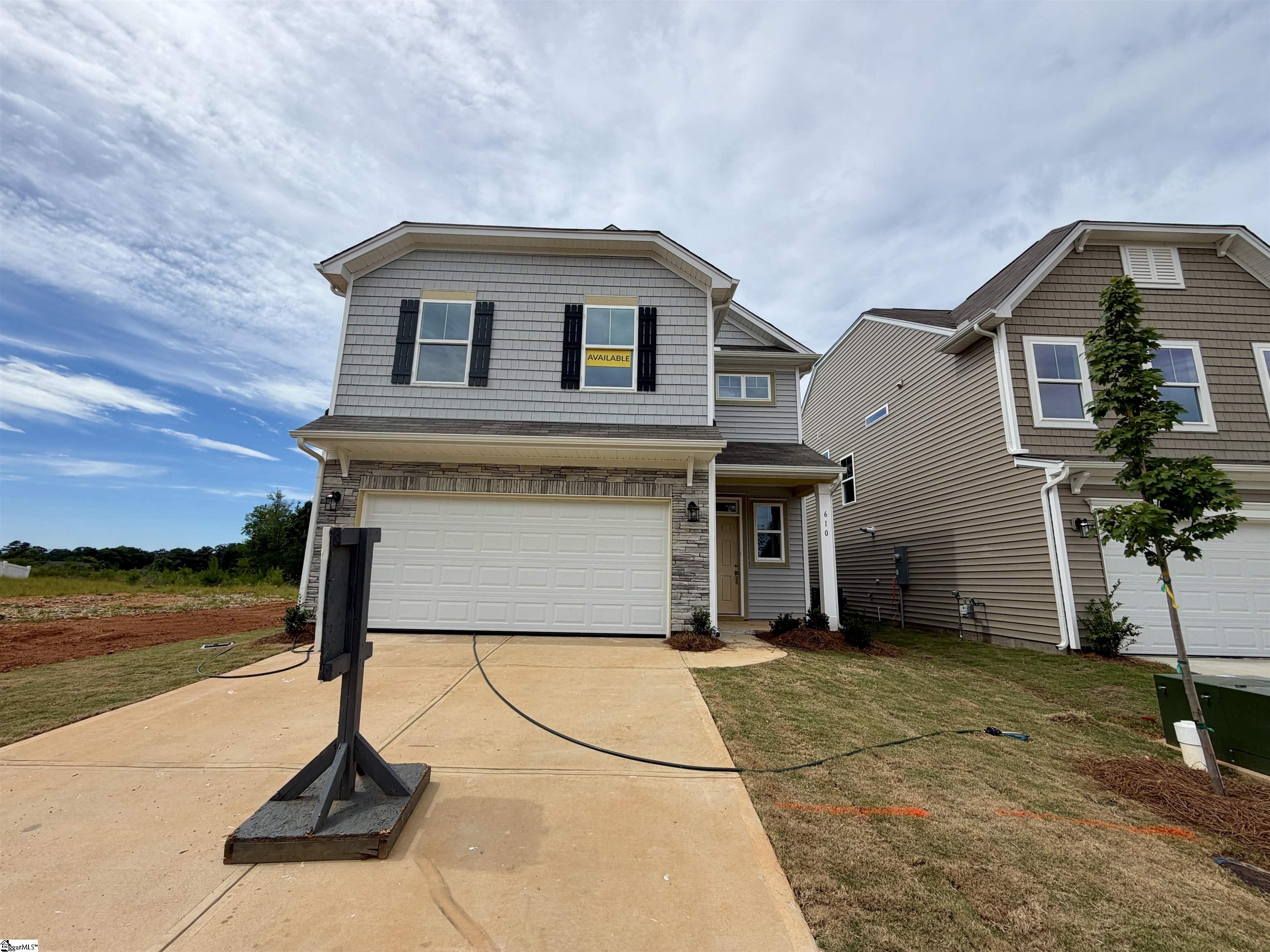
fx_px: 514
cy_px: 476
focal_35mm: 14
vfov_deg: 85.7
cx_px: 635
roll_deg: -1.3
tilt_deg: +11.3
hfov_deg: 102.1
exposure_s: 1/1189
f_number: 2.2
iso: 20
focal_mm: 2.22
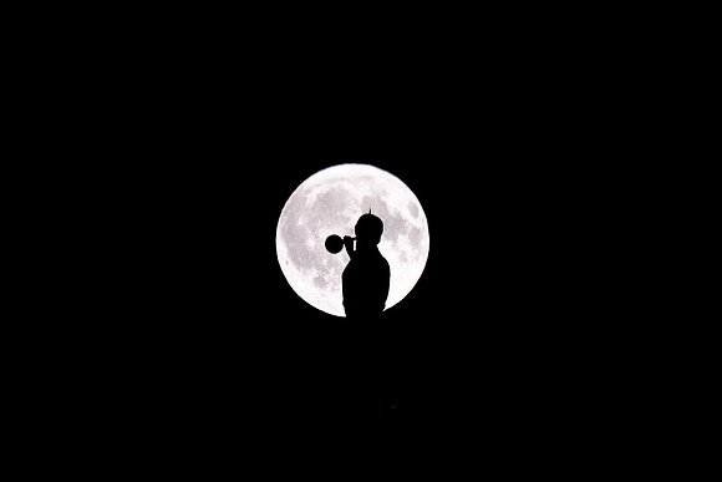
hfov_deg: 2.4
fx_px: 16920
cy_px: 269
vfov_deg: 1.6
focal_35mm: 843
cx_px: 390
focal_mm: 500
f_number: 22
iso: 640
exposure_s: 1/200
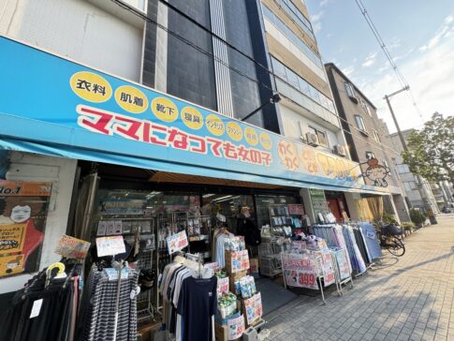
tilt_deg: +15.5
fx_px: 184
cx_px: 227
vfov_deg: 85.7
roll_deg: +5.0
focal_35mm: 14
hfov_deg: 102.0
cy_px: 170
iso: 40
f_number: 2.2
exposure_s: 1/272
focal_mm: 2.22
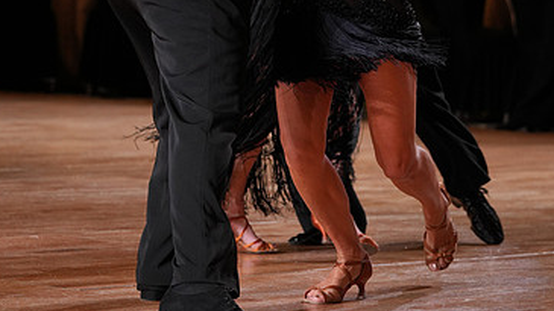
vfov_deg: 5.0
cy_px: -88
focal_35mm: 240
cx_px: 271
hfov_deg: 9.0
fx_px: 3524
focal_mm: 144
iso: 1250
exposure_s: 1/400
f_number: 5
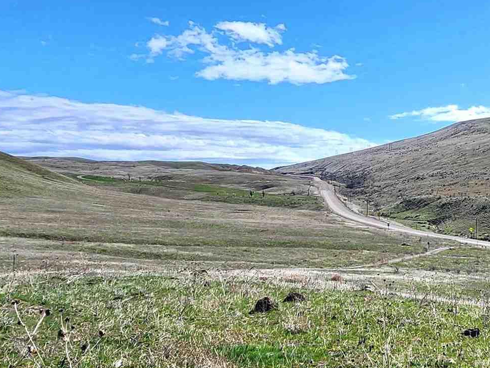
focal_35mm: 41
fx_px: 581
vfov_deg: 35.0
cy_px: 220
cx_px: 484
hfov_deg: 40.4
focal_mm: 2.2
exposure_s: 1/2500
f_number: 2.2
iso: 50
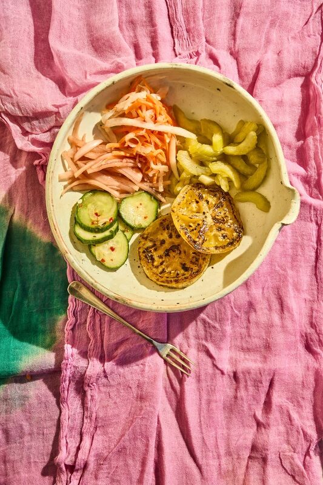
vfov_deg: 54.4
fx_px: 471
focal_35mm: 35
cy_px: 242
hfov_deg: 37.8
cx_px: 162
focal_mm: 35
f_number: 14
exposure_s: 1/160
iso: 500
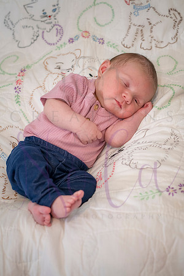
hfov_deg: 27.0
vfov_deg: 39.6
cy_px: 138
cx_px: 92
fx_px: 383
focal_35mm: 50
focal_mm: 50
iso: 800
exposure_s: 1/60
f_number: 4
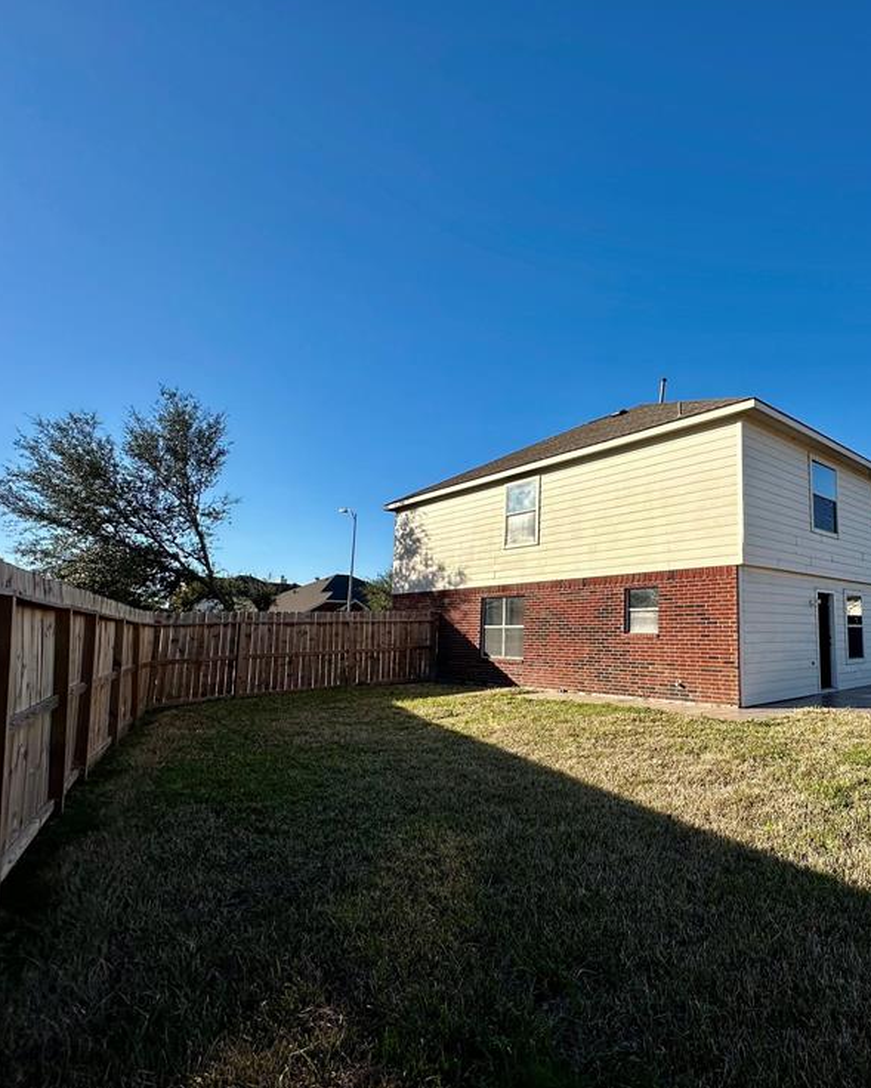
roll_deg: +0.2
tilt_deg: +7.6
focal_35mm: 19
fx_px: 612
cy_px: 554
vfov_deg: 83.3
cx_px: 654
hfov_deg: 66.4
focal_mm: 2.22
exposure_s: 1/2132
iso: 50
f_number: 2.2
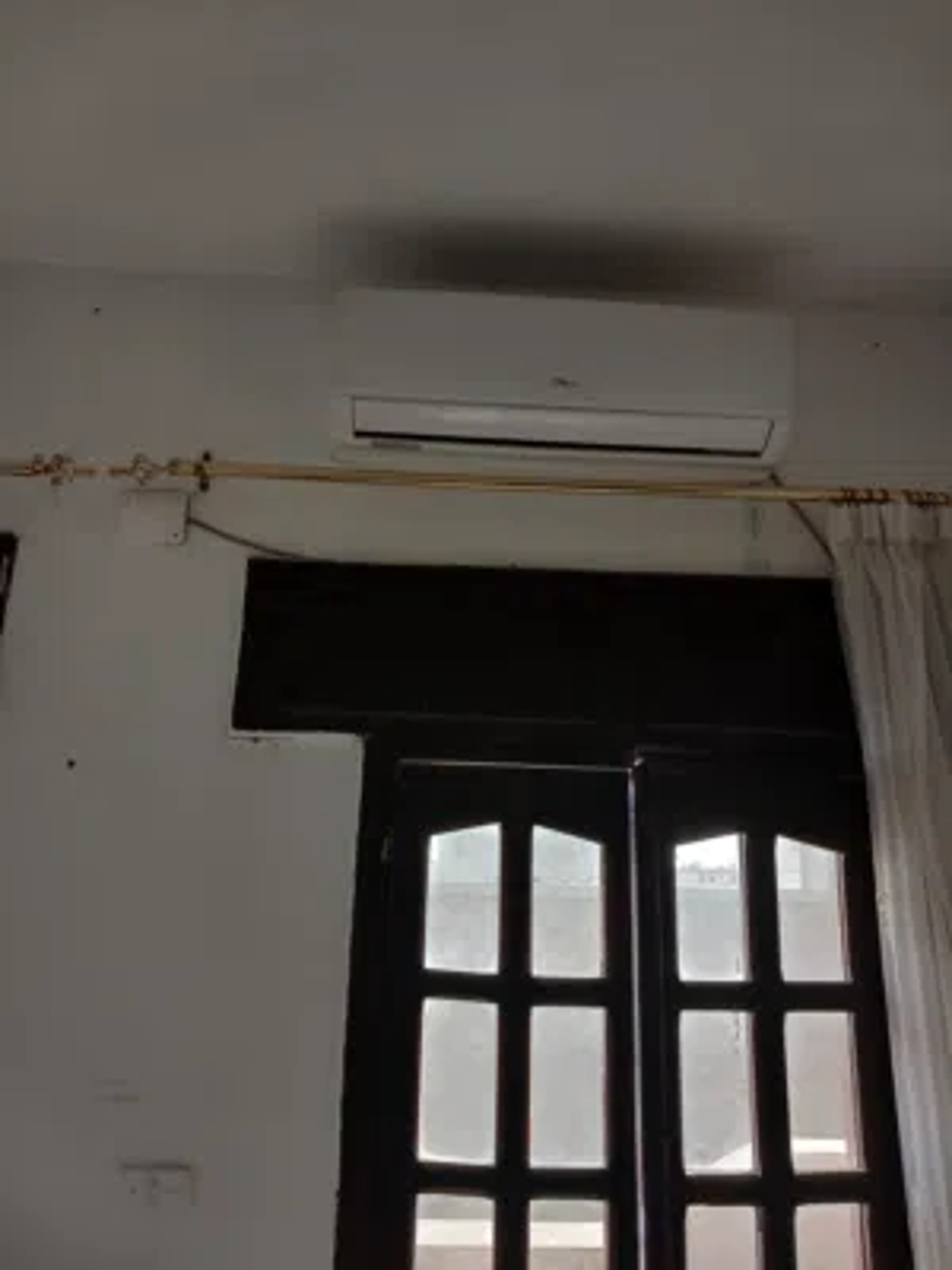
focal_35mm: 27
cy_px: 635
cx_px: 476
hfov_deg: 51.4
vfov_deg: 65.3
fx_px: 990
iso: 100
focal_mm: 3.98
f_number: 1.8
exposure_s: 1/50
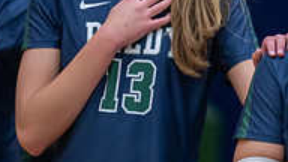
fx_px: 4422
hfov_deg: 3.7
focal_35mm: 579
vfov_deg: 2.1
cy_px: 62
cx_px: 378
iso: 1000
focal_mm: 171
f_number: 2.8
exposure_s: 1/320
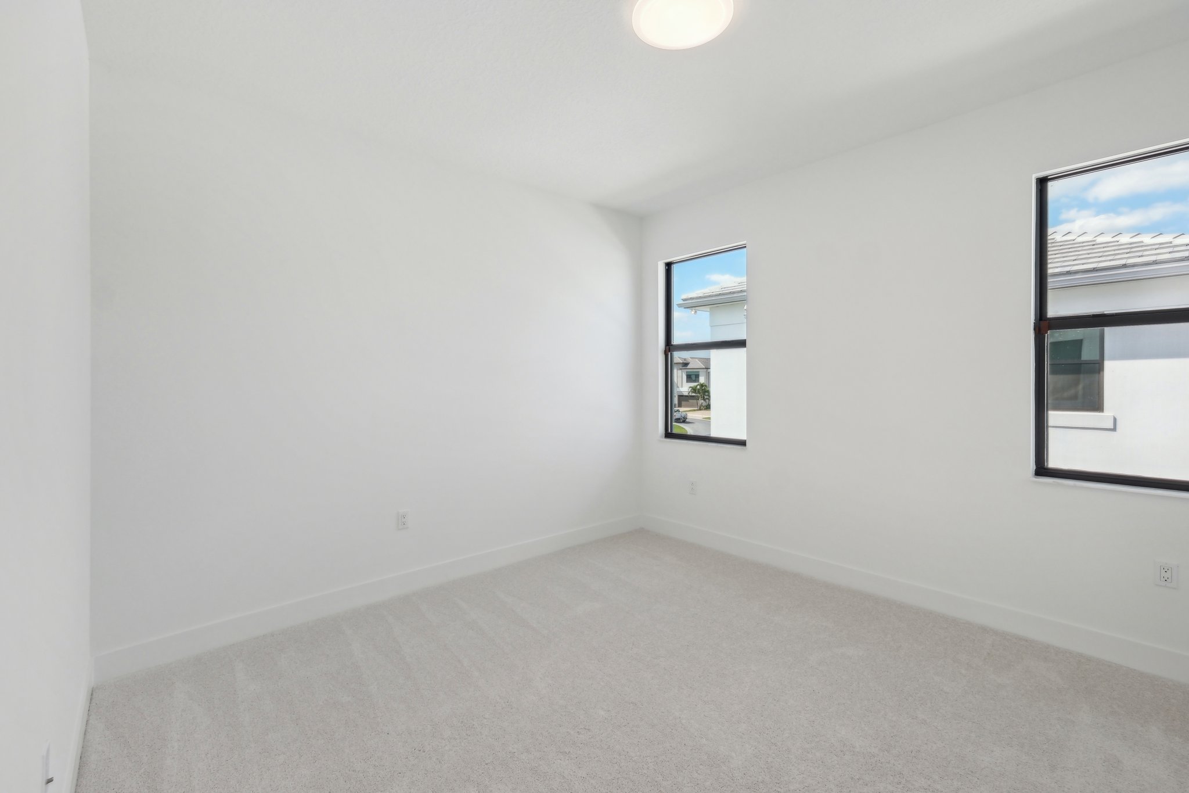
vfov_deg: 77.3
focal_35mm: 15
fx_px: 495
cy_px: 396
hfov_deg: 100.4
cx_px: 594
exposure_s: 1/150
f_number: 8
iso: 400
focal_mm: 10
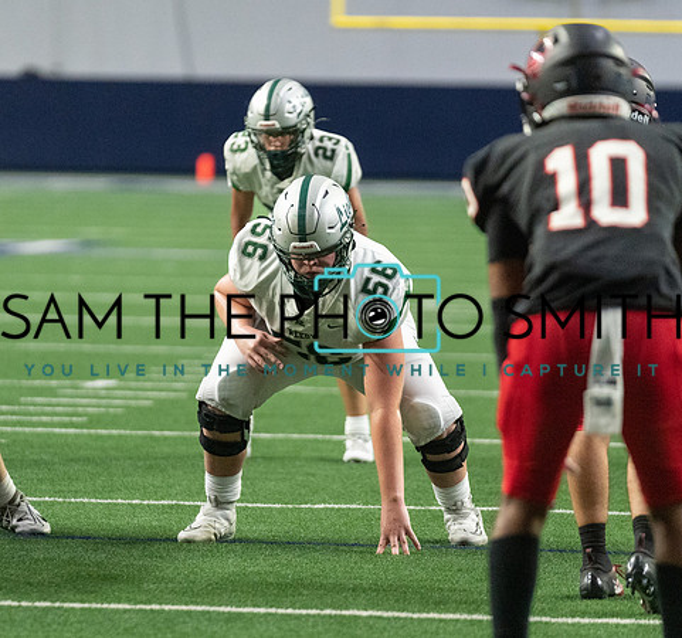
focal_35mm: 297
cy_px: 365
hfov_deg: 6.1
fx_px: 6401
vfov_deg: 5.7
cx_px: 304
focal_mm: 200
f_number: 2.8
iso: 5000
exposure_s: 1/1000
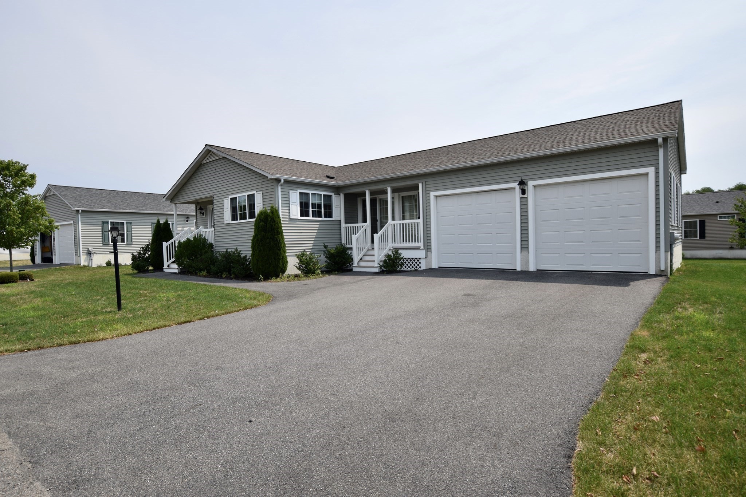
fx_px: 404
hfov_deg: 85.4
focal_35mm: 20
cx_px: 373
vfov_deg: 63.2
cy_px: 248
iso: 200
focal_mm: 13
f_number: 11
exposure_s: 1/500
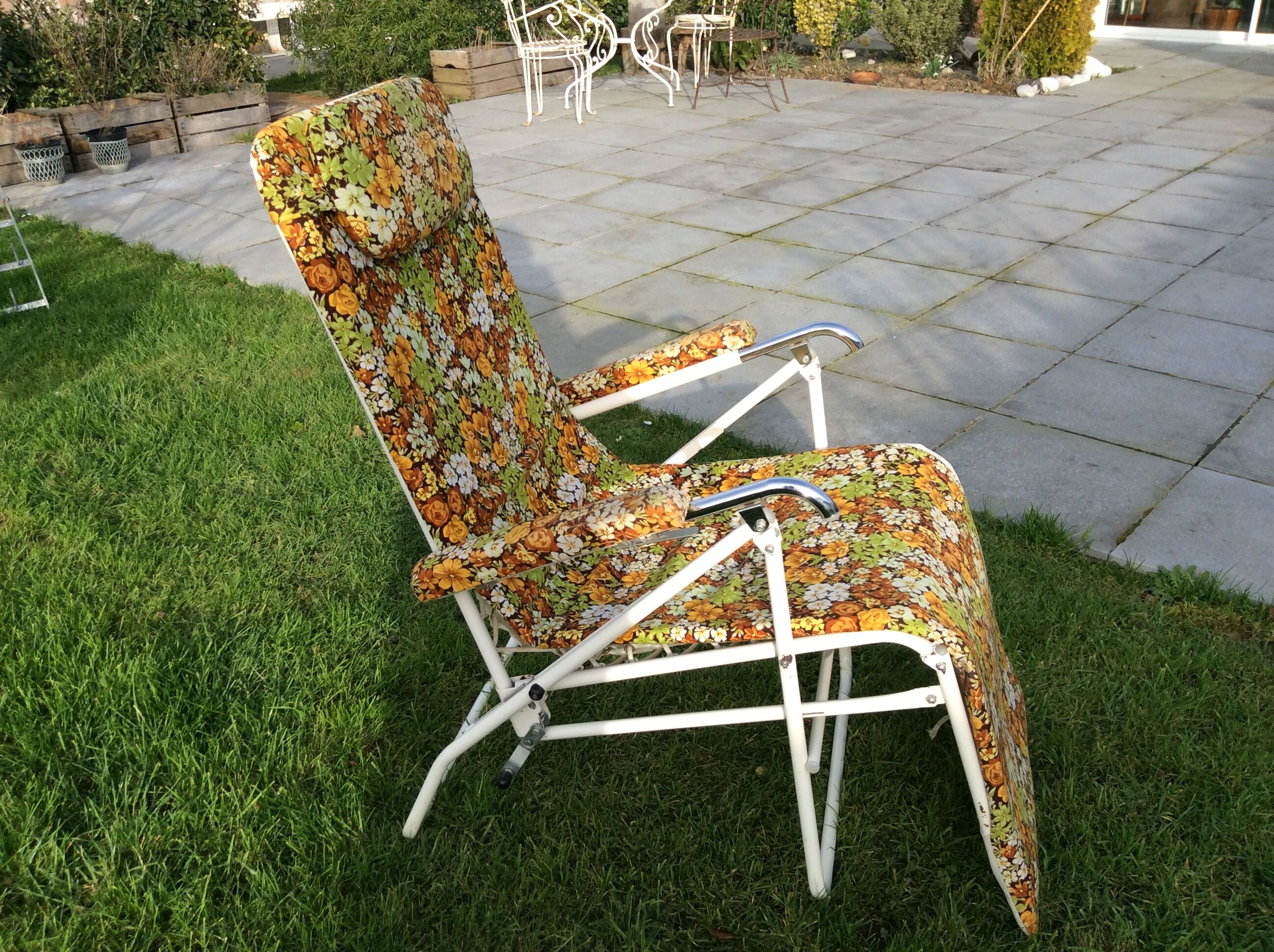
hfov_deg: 56.9
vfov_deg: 44.1
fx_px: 1176
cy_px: 476
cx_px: 637
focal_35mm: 32
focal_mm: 3.3
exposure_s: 1/566
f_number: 2.4
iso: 32
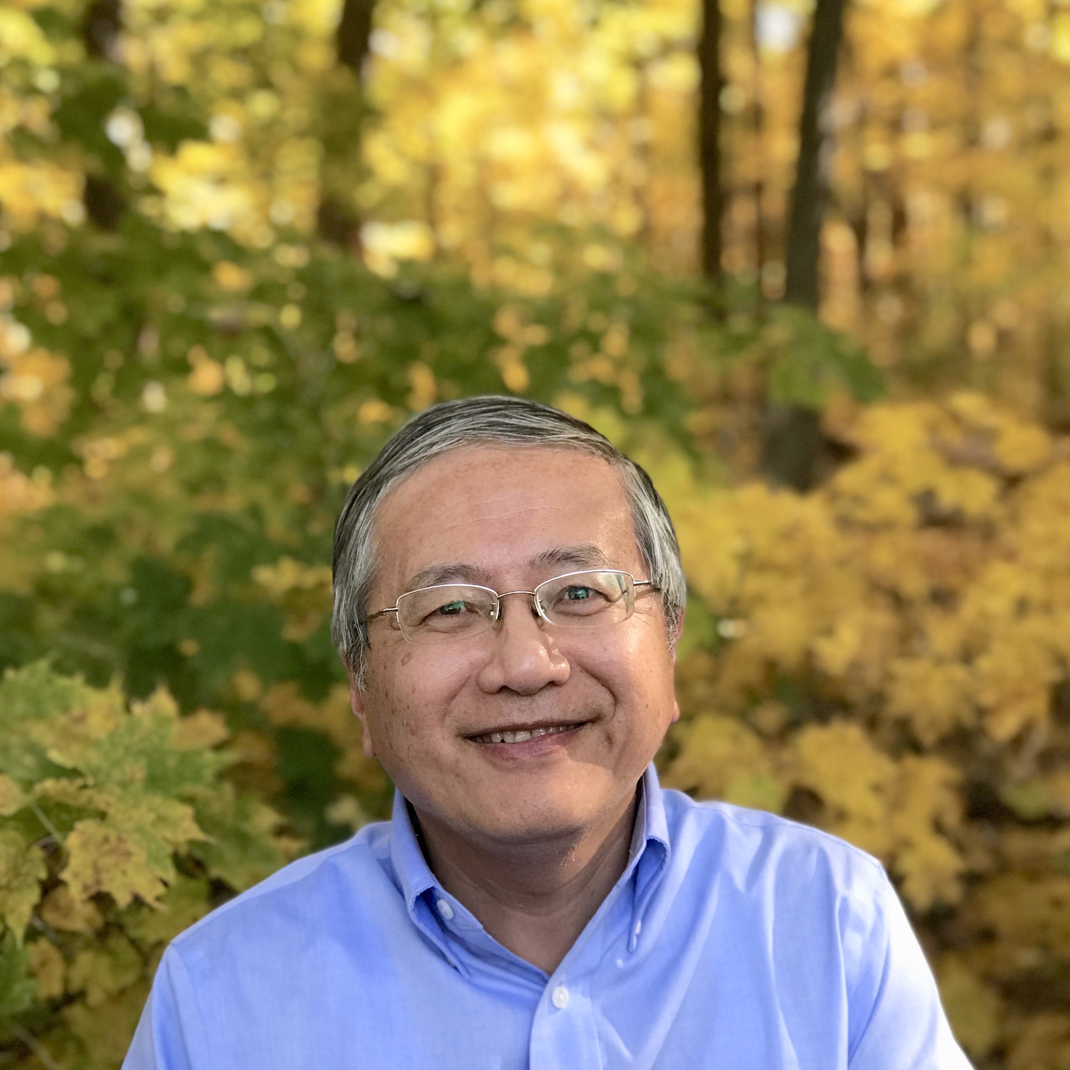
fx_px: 2378
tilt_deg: -1.0
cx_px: 535
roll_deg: +1.7
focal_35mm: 68
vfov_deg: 25.3
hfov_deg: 25.4
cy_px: 696
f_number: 2.8
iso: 125
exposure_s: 1/120
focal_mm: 6.6
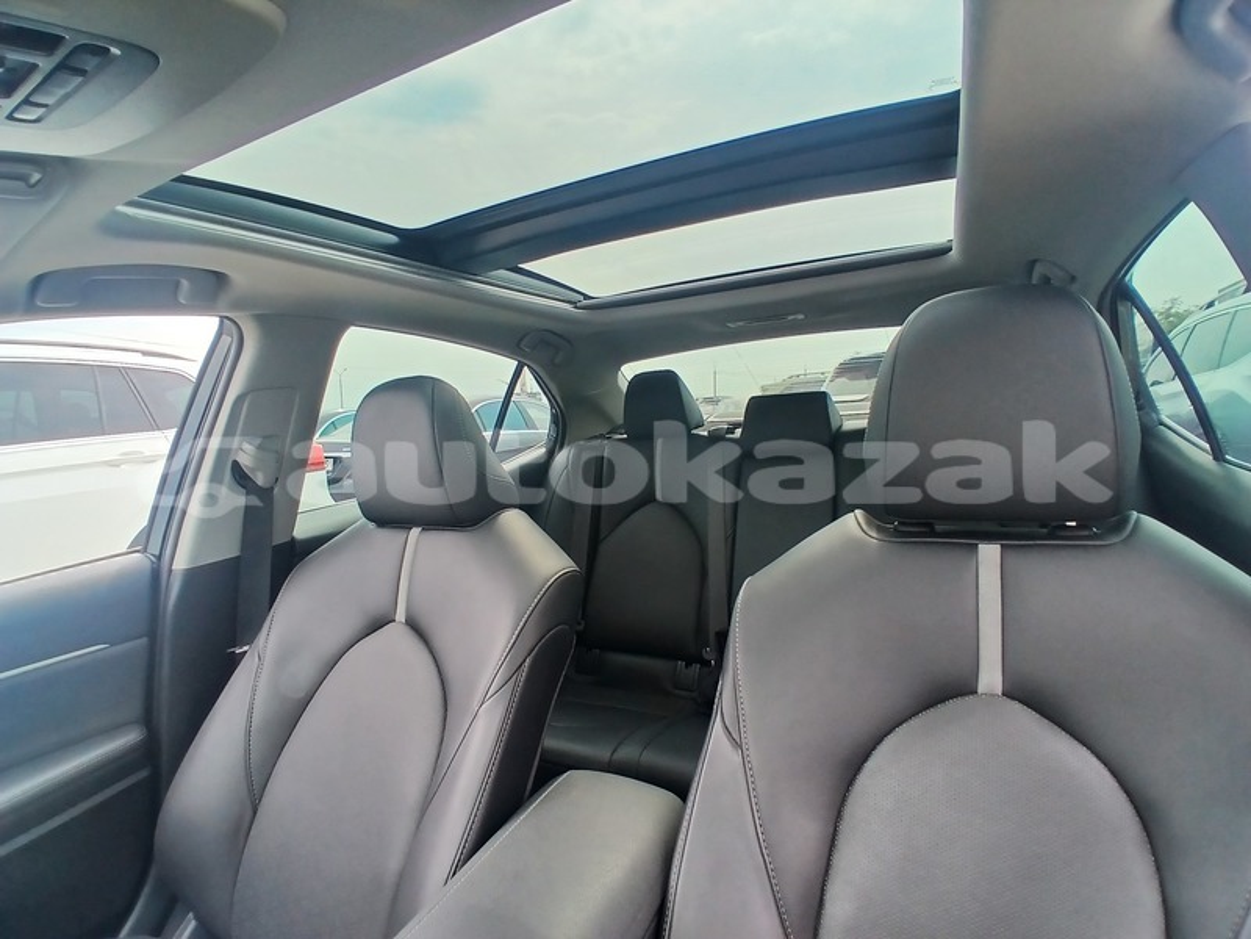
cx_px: 626
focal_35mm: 17
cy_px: 470
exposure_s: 1/168
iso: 50
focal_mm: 1.4
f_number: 2.2
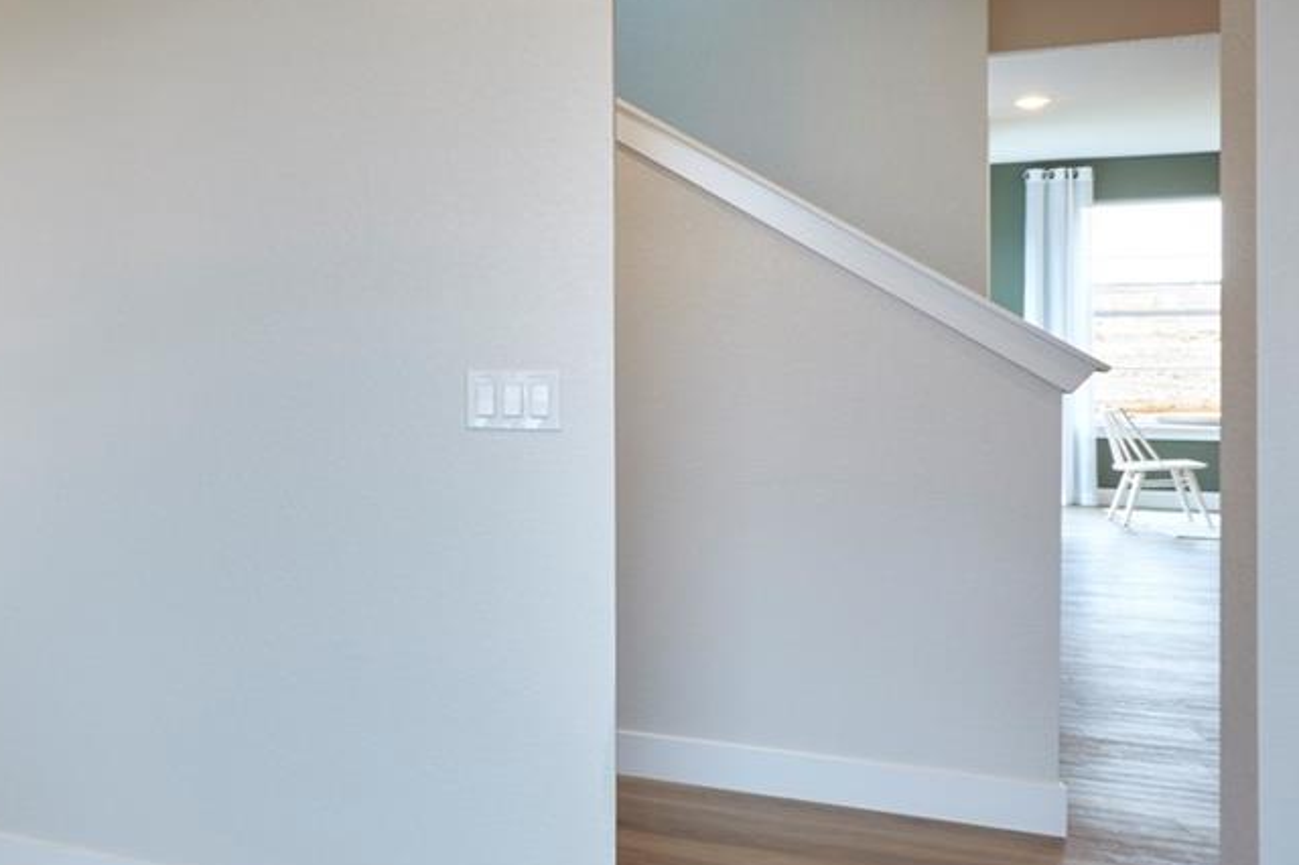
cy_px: 516
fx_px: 1262
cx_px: -288
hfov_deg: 38.6
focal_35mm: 35
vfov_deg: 37.7
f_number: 11
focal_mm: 14
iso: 200
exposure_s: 1/13
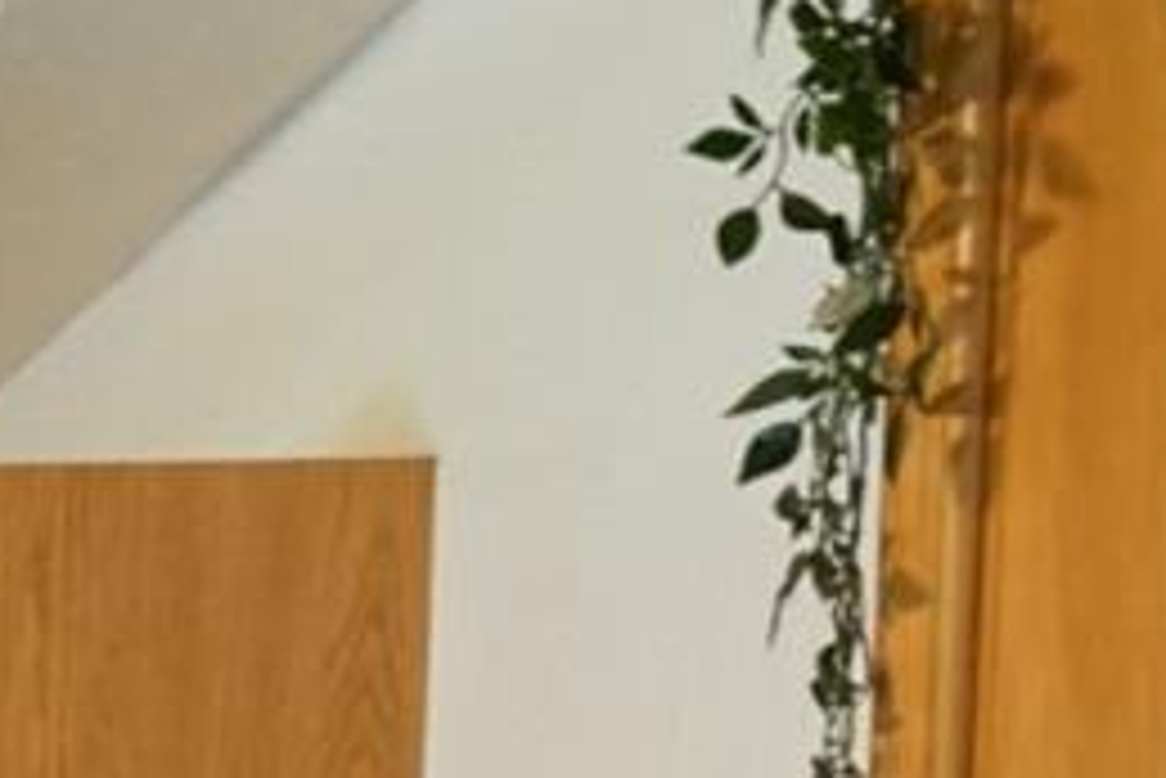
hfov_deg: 13.8
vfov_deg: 11.4
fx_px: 3208
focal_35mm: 99
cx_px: -1724
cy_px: 1887
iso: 1600
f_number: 7.1
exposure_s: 1/30
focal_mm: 16
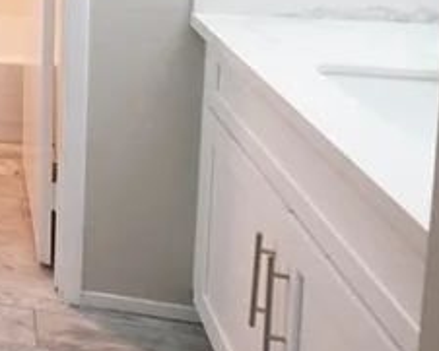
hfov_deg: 26.1
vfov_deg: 25.4
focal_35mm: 51
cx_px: -231
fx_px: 663
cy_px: -110
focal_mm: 12
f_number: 6.3
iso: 5000
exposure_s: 1/250
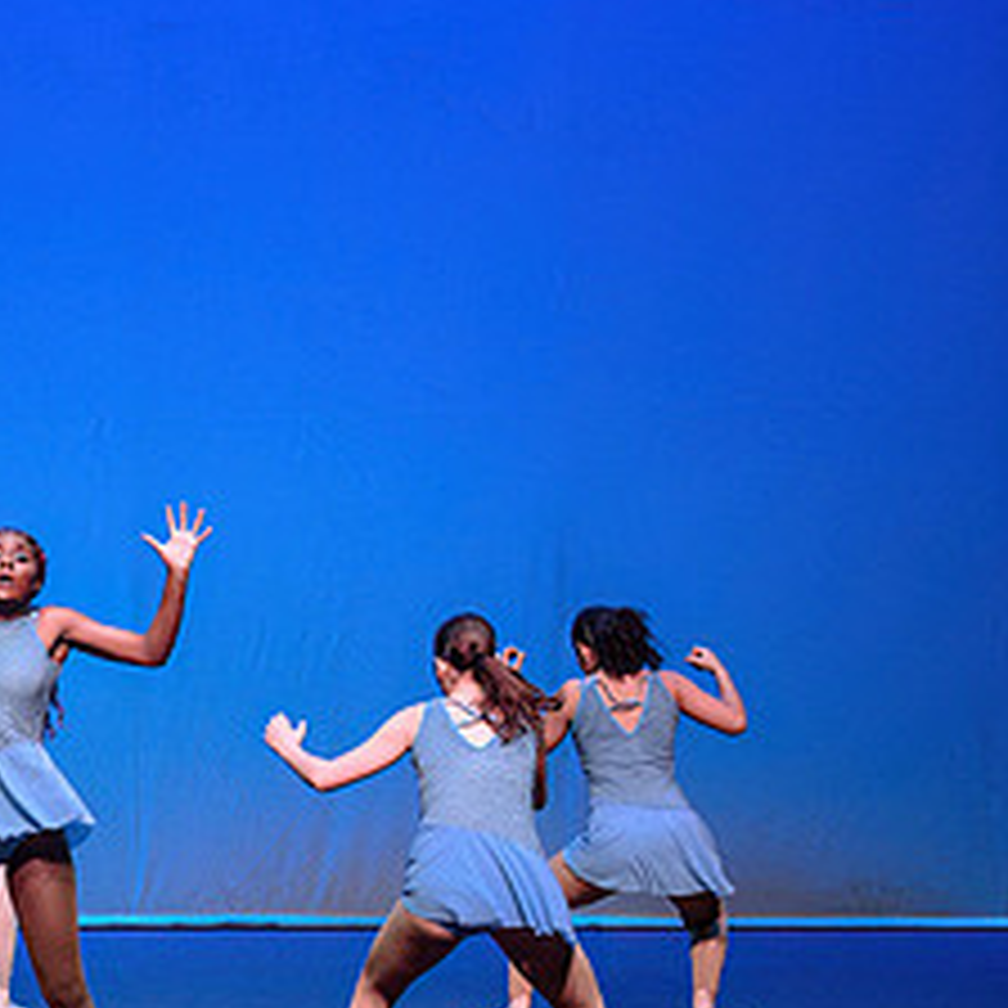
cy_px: 717
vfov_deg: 8.6
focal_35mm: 203
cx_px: -78
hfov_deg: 8.6
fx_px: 6688
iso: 1250
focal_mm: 82
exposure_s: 1/500
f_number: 2.8
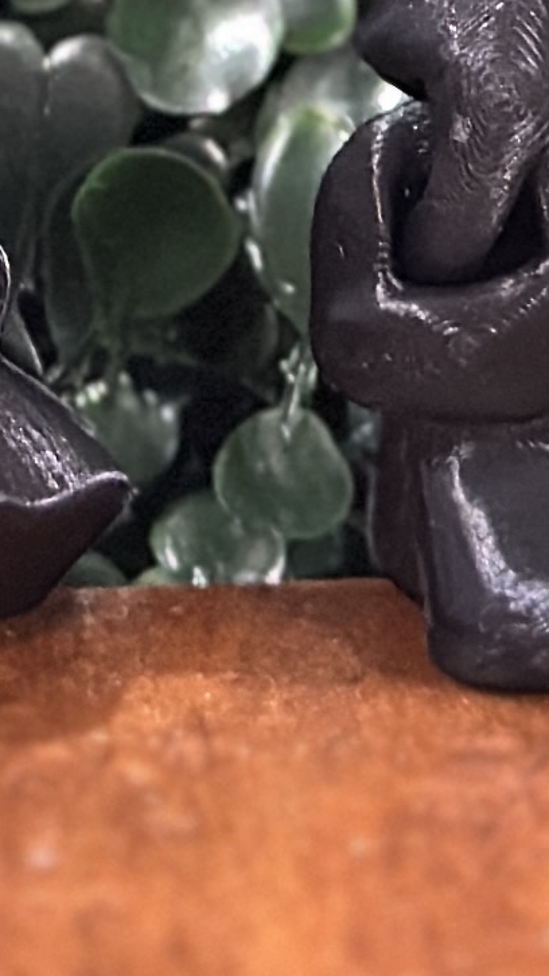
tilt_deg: -0.5
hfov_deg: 4.2
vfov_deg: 6.9
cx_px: -179
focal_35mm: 291
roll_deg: -0.5
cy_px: -1521
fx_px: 7528
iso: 800
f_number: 1.78
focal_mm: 6.86
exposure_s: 1/25
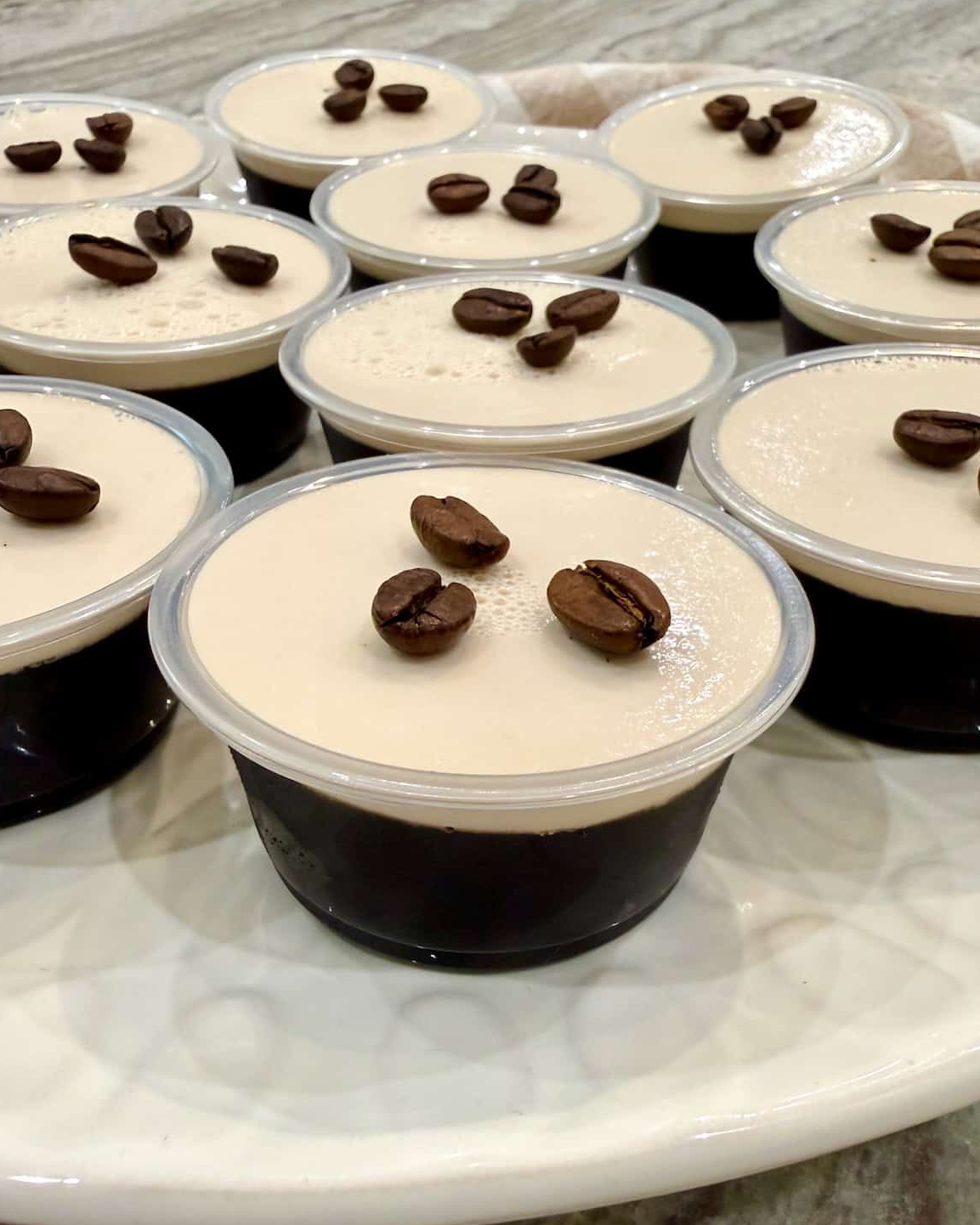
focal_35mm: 26
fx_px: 943
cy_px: 671
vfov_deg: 65.9
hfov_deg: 54.9
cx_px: 499
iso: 250
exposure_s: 1/120
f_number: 2.2
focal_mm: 2.2
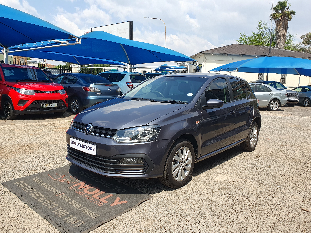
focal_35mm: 26
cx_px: 156
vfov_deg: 53.1
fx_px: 234
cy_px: 116
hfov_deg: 67.3
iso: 50
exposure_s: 1/1092
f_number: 2.4
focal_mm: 4.32
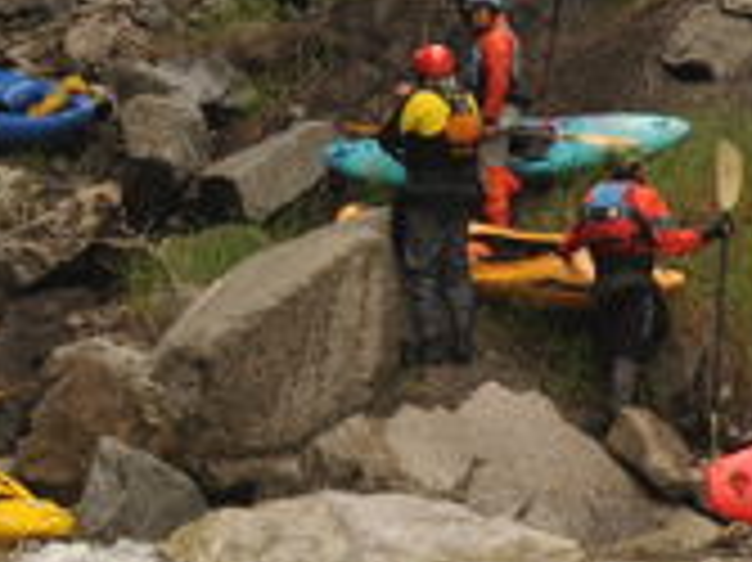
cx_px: 261
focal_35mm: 161
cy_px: -76
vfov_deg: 9.1
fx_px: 3495
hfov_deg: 12.3
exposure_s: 1/80
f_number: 9
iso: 250
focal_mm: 35
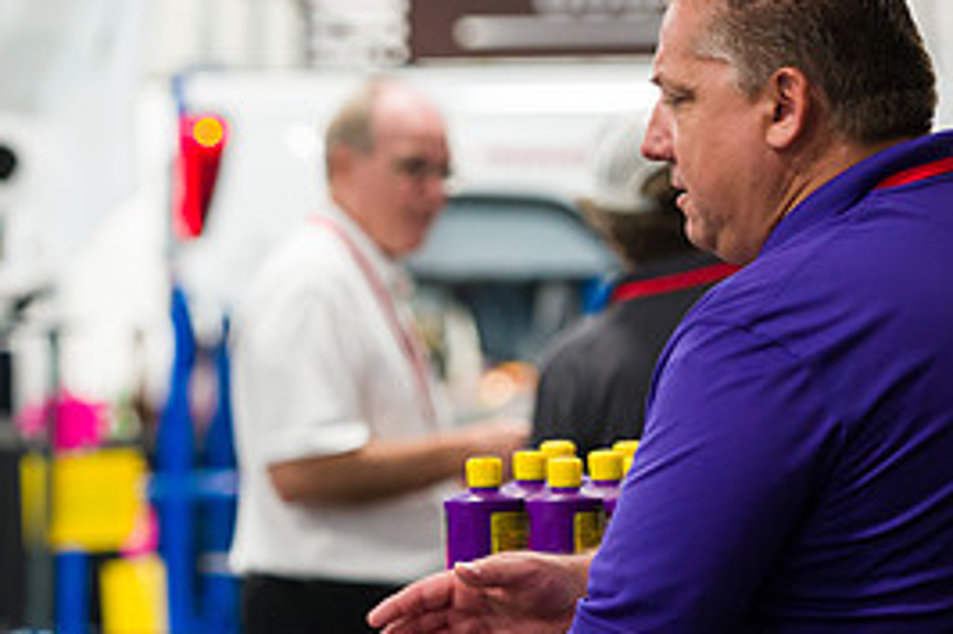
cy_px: 448
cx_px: 111
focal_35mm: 240
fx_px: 6349
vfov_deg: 5.7
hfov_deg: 8.6
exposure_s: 1/125
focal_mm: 110
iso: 1600
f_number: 3.2
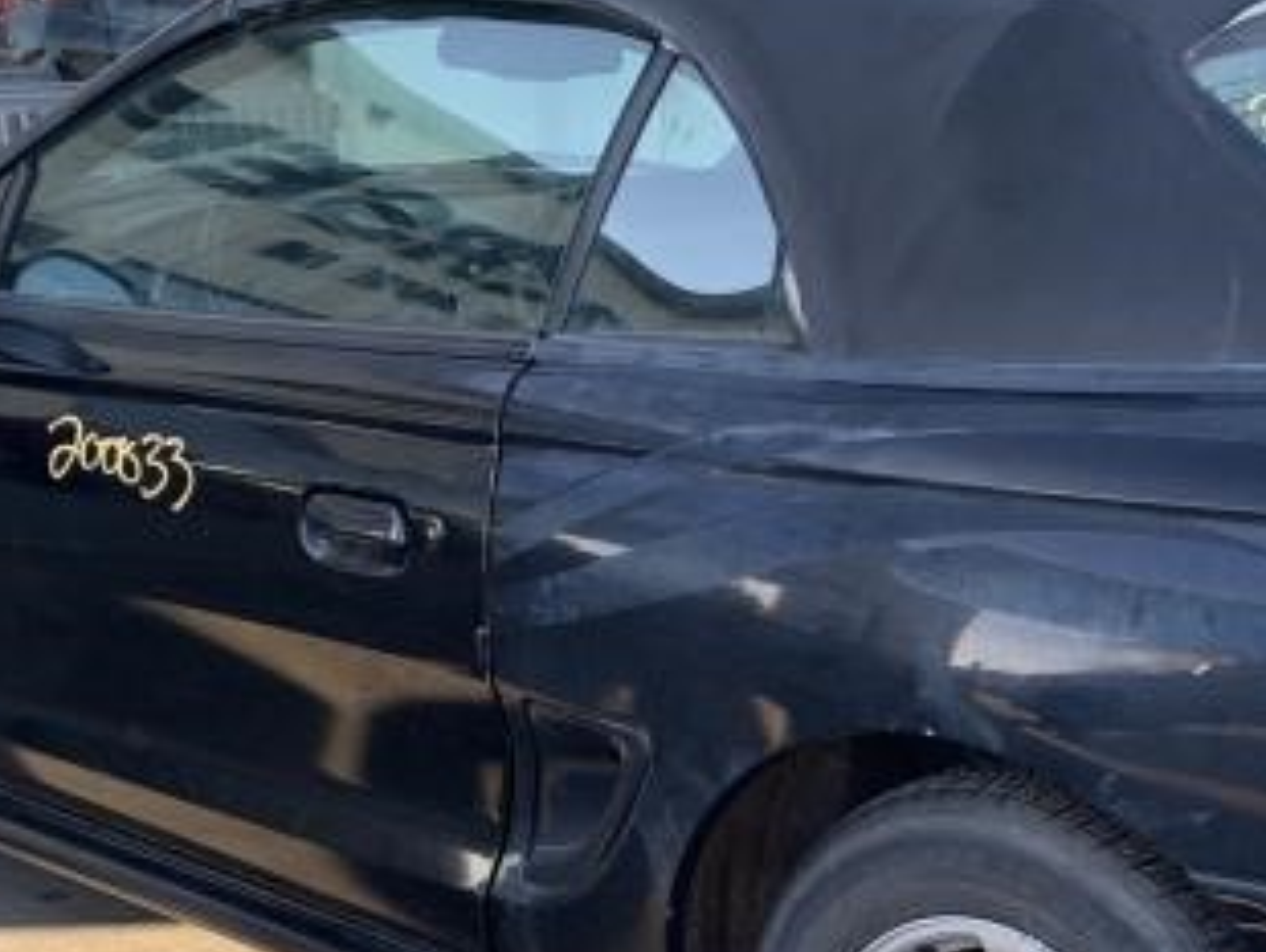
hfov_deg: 28.3
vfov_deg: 21.4
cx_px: 1025
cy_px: 883
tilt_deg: -18.1
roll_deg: +0.0
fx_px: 2452
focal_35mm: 67
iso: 25
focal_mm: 4.25
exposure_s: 1/122
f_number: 1.8
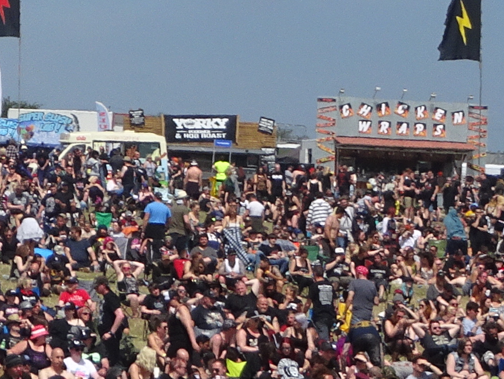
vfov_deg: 3.3
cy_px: -38
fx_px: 6568
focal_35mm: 451
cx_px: -375
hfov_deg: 4.4
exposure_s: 1/640
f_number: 5
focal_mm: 16.46
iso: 80
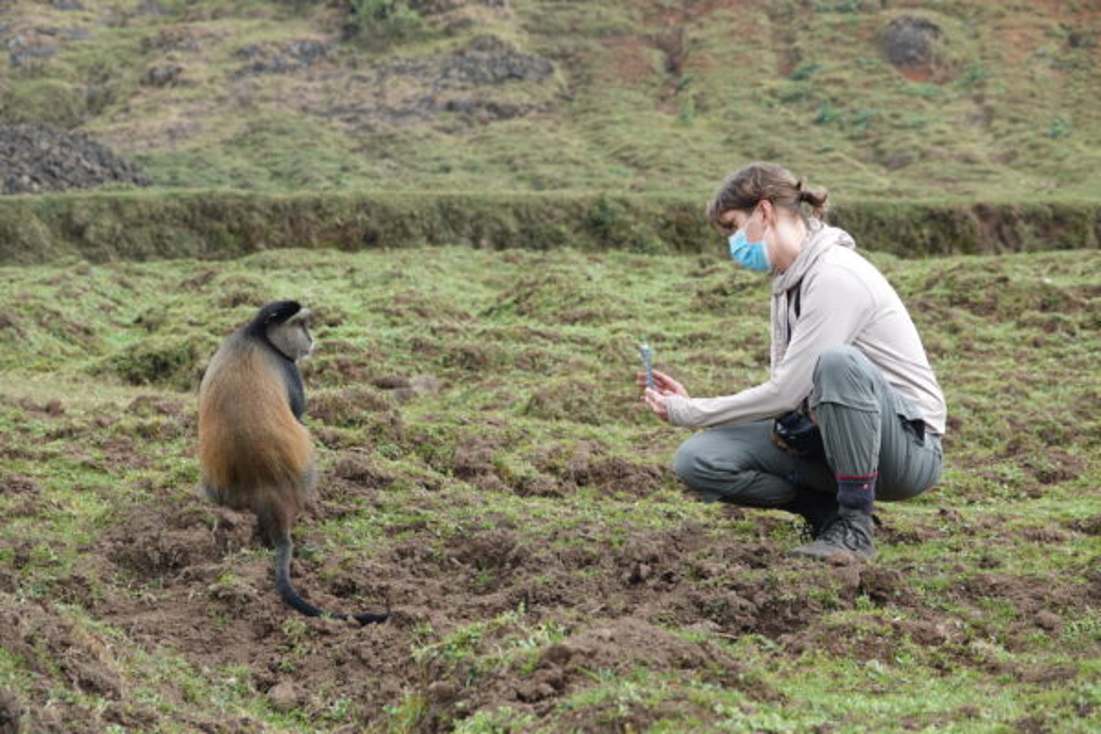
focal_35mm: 123
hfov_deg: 16.7
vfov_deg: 11.1
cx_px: 550
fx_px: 3761
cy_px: 367
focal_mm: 44.93
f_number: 4
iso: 100
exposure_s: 1/125
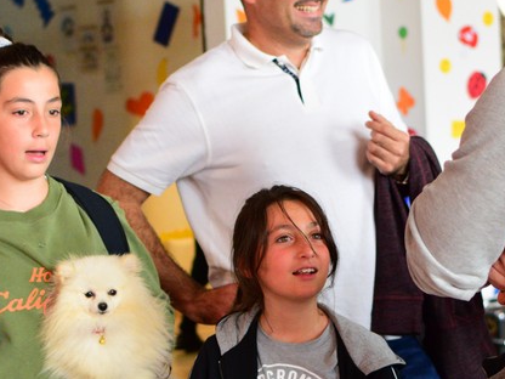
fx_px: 1812
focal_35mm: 124
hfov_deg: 15.9
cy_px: 264
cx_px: 243
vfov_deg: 11.9
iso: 1600
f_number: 2.8
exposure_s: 1/320
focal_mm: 35
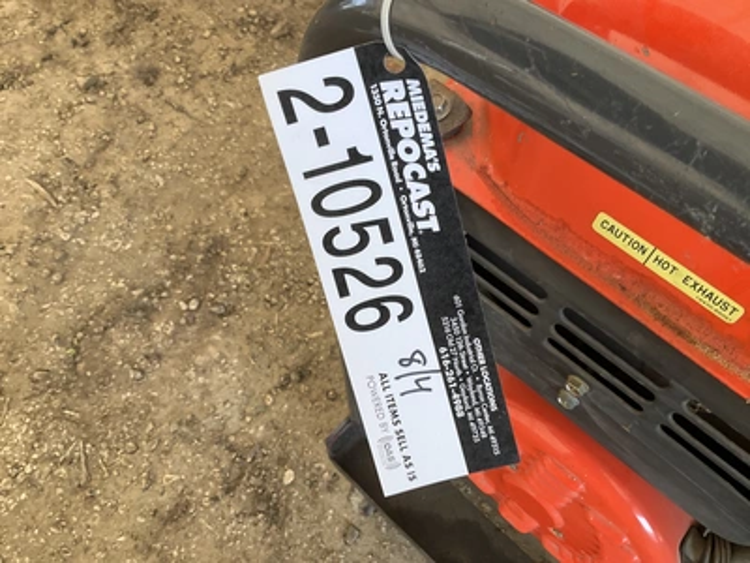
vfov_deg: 48.2
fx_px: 628
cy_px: 282
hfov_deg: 61.7
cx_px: 375
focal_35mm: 29
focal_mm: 3
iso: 32
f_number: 1.8
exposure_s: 1/122
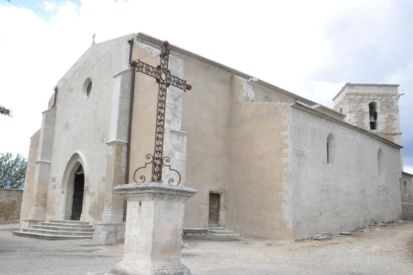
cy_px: 138
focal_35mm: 33
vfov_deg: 39.9
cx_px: 206
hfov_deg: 57.3
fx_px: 378
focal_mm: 22
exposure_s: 1/200
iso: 3200
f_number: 25
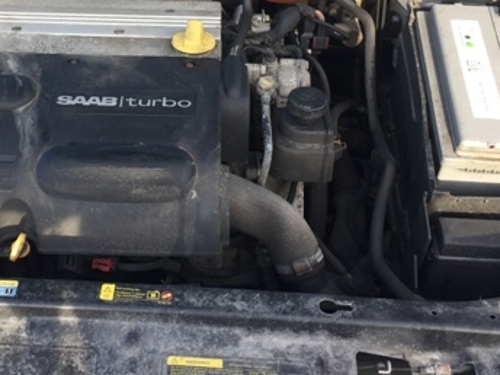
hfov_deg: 35.0
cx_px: 141
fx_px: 780
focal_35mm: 54
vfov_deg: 26.8
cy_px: 105
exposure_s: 1/118
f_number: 2.2
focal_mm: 4.15
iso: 32
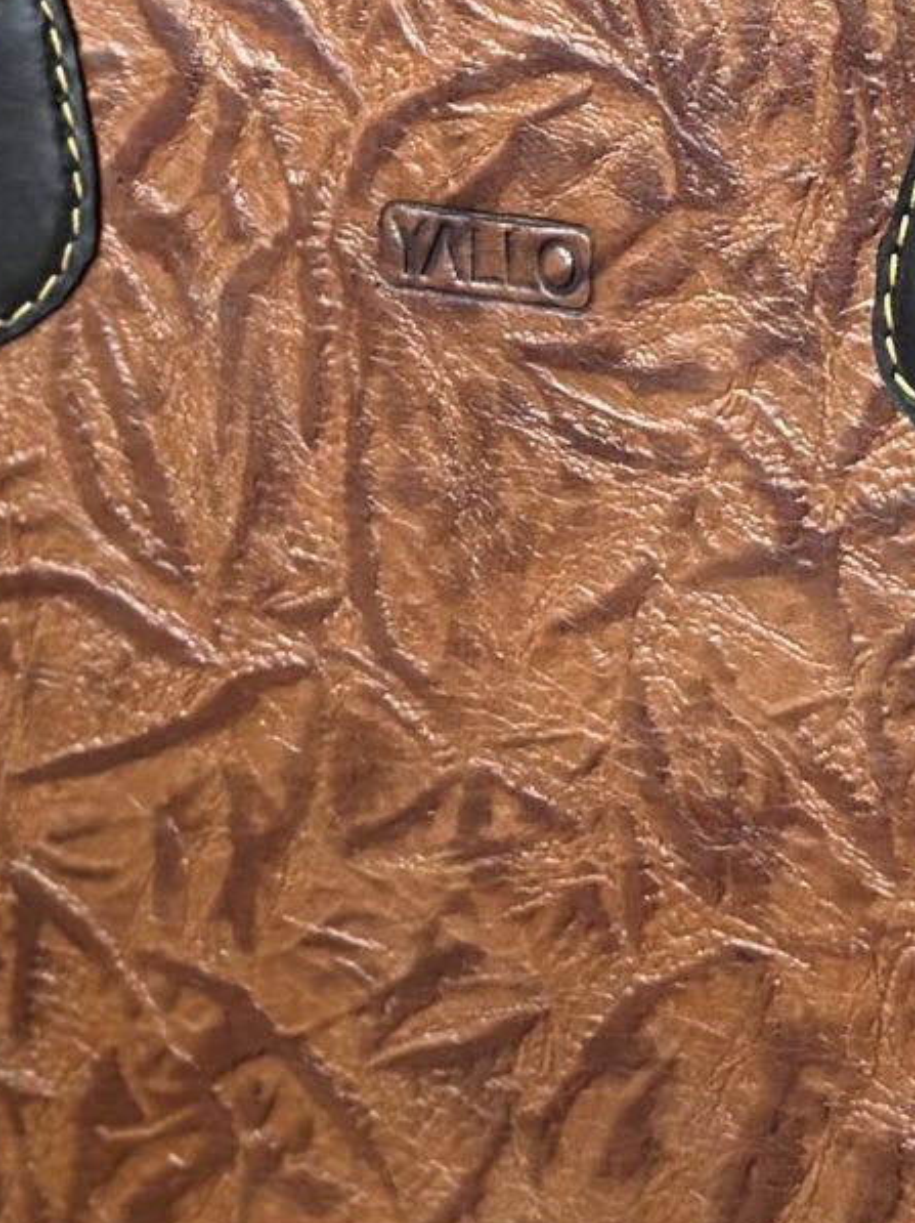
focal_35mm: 206
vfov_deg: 9.5
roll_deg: -0.4
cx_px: 821
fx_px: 7268
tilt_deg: -15.1
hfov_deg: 7.2
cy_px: -141
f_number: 1.78
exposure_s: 1/67
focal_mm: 6.86
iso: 125
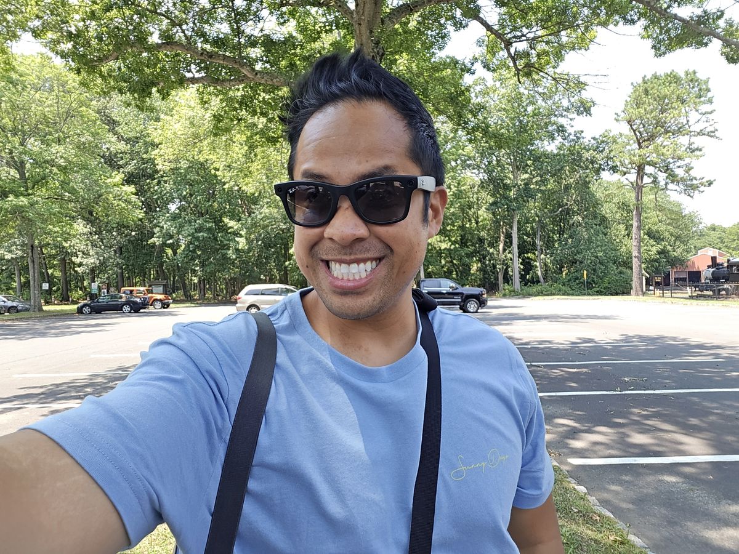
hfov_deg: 73.9
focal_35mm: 23
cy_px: 277
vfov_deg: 58.9
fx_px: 491
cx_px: 370
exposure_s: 1/210
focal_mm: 2.9
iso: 50
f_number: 2.2
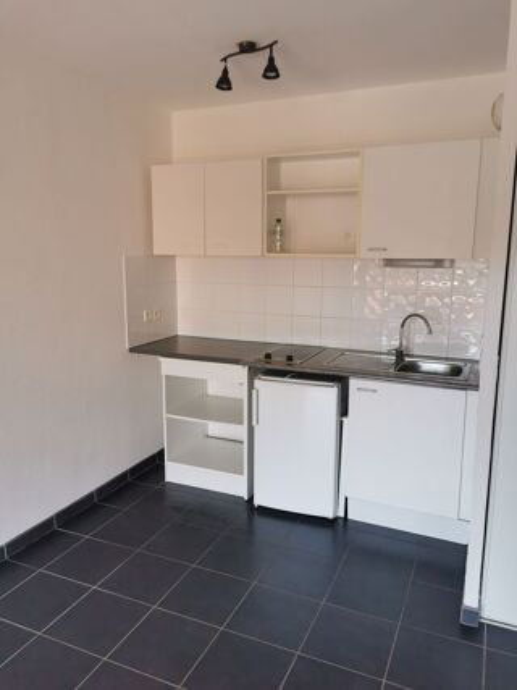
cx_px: 258
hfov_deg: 51.3
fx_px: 538
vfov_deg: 65.3
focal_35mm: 27
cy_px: 345
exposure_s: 1/120
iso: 64
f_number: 1.6
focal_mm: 5.56
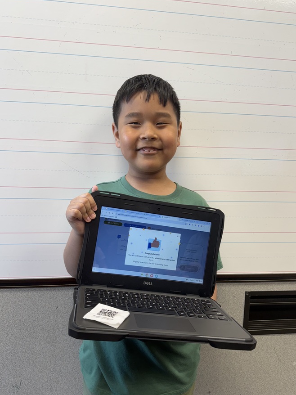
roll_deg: -1.4
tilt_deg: -6.6
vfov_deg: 63.4
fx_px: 319
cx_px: 151
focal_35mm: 28
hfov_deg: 49.7
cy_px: 212
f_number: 1.78
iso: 125
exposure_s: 1/120
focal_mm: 6.76
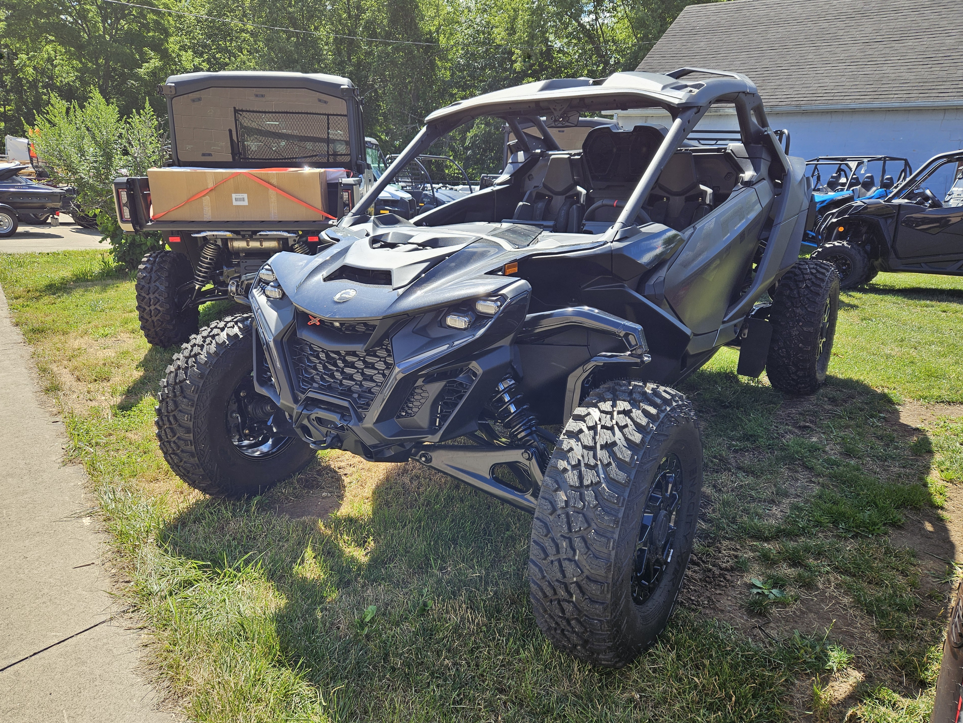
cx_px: 464
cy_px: 369
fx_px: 668
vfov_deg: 56.8
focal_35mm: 24
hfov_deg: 71.6
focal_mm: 5.4
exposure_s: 1/767
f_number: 1.8
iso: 25
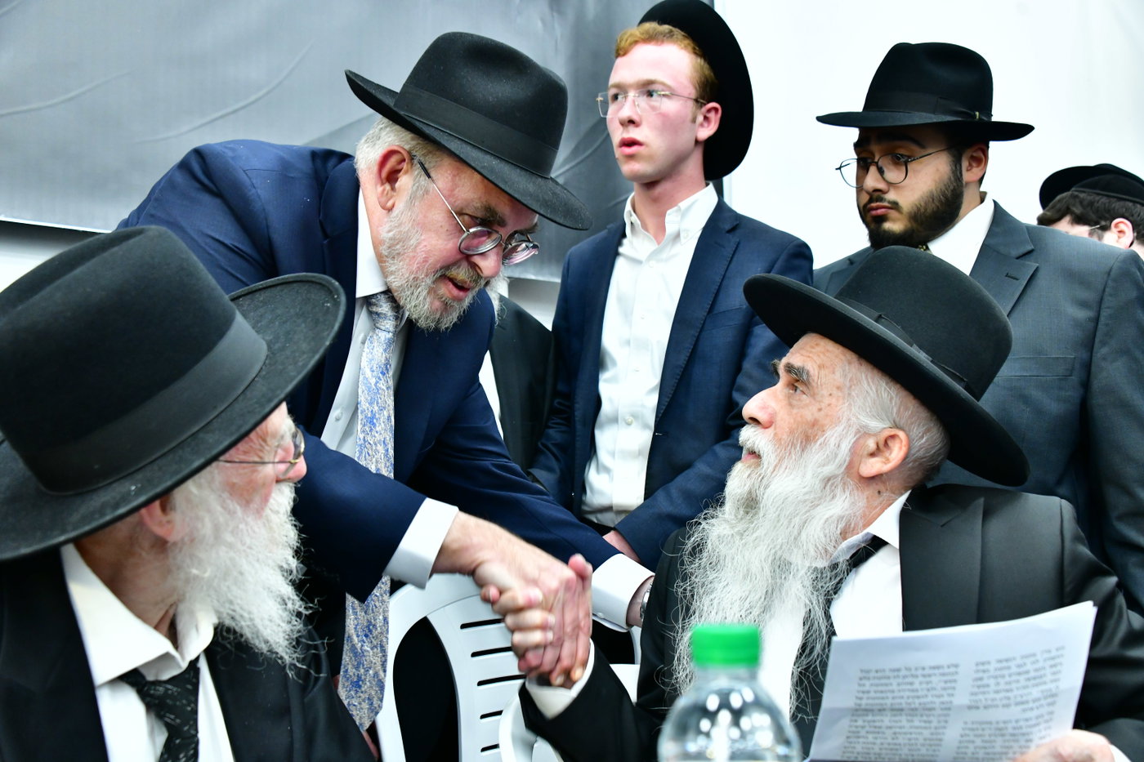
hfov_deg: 53.1
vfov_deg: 36.9
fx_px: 1144
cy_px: 381
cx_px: 572
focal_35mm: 36
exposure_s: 1/80
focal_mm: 36
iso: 2500
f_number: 5.6
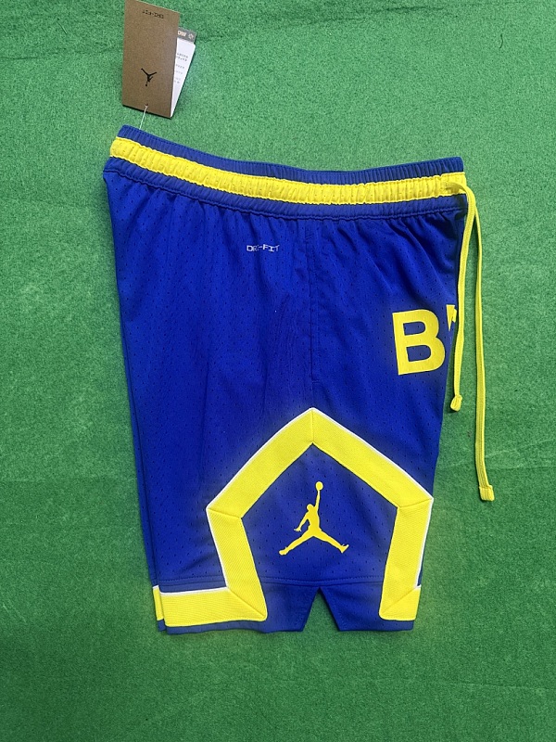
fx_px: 514
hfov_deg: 56.8
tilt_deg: -86.1
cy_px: 371
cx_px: 278
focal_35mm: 24
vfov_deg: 71.6
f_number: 1.78
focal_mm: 6.76
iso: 250
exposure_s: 1/50
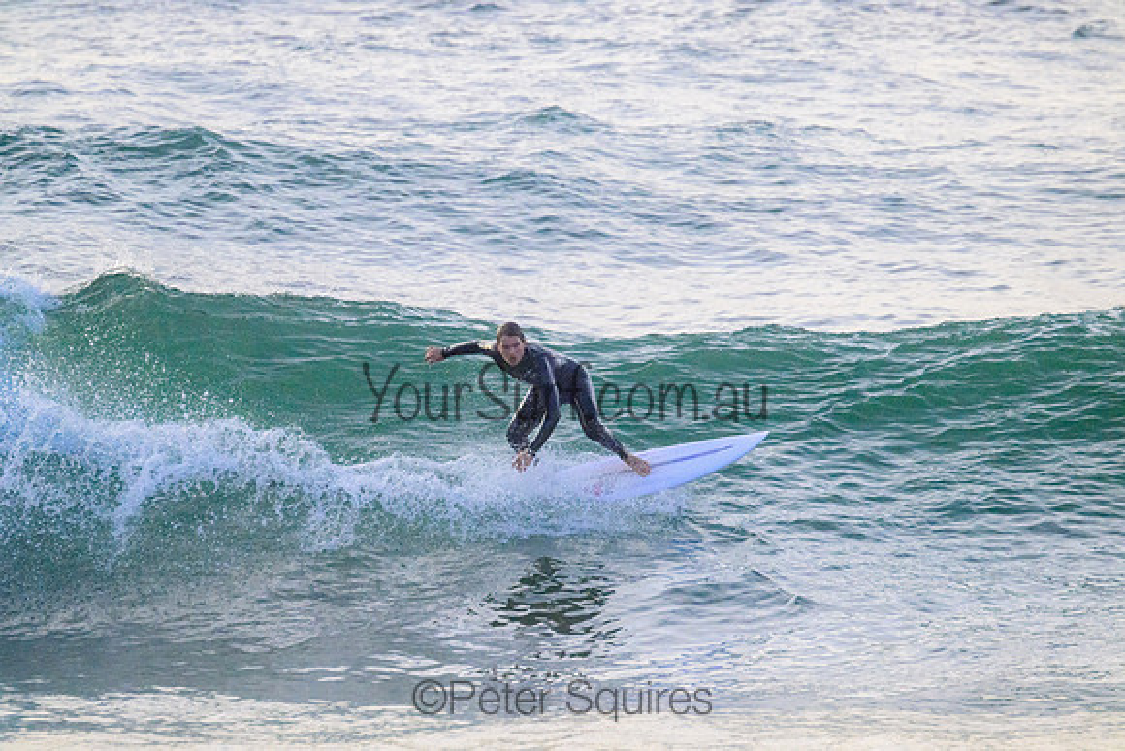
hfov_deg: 3.2
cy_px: 376
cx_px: 562
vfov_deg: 2.1
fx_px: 20004
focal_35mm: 640
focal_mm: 640
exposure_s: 1/1600
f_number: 11
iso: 3200
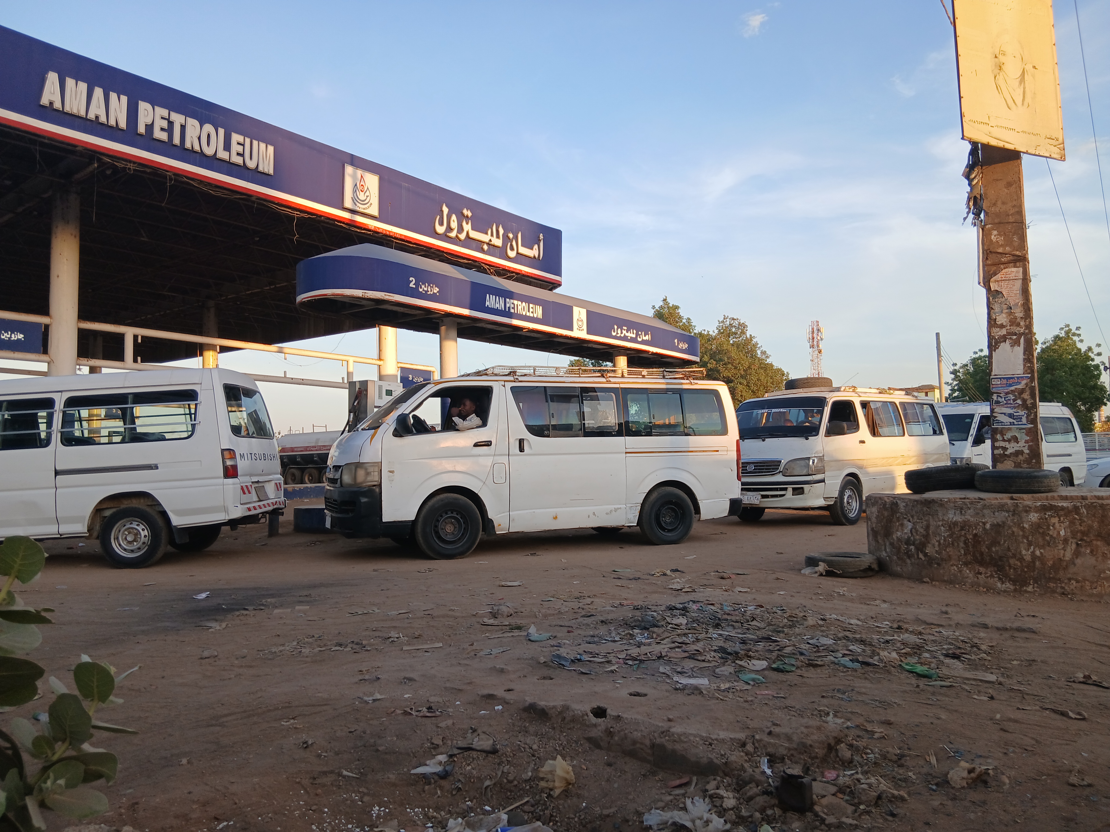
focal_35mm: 26
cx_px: 555
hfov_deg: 67.3
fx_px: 834
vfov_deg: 53.1
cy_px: 416
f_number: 1.8
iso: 20
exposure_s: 1/104
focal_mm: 3.98
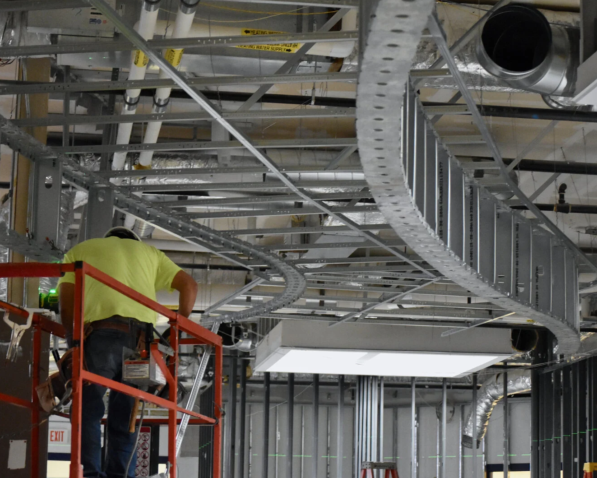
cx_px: 308
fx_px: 1654
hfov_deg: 20.5
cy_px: 239
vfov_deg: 16.4
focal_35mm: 94
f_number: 4
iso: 4500
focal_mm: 55
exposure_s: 1/60
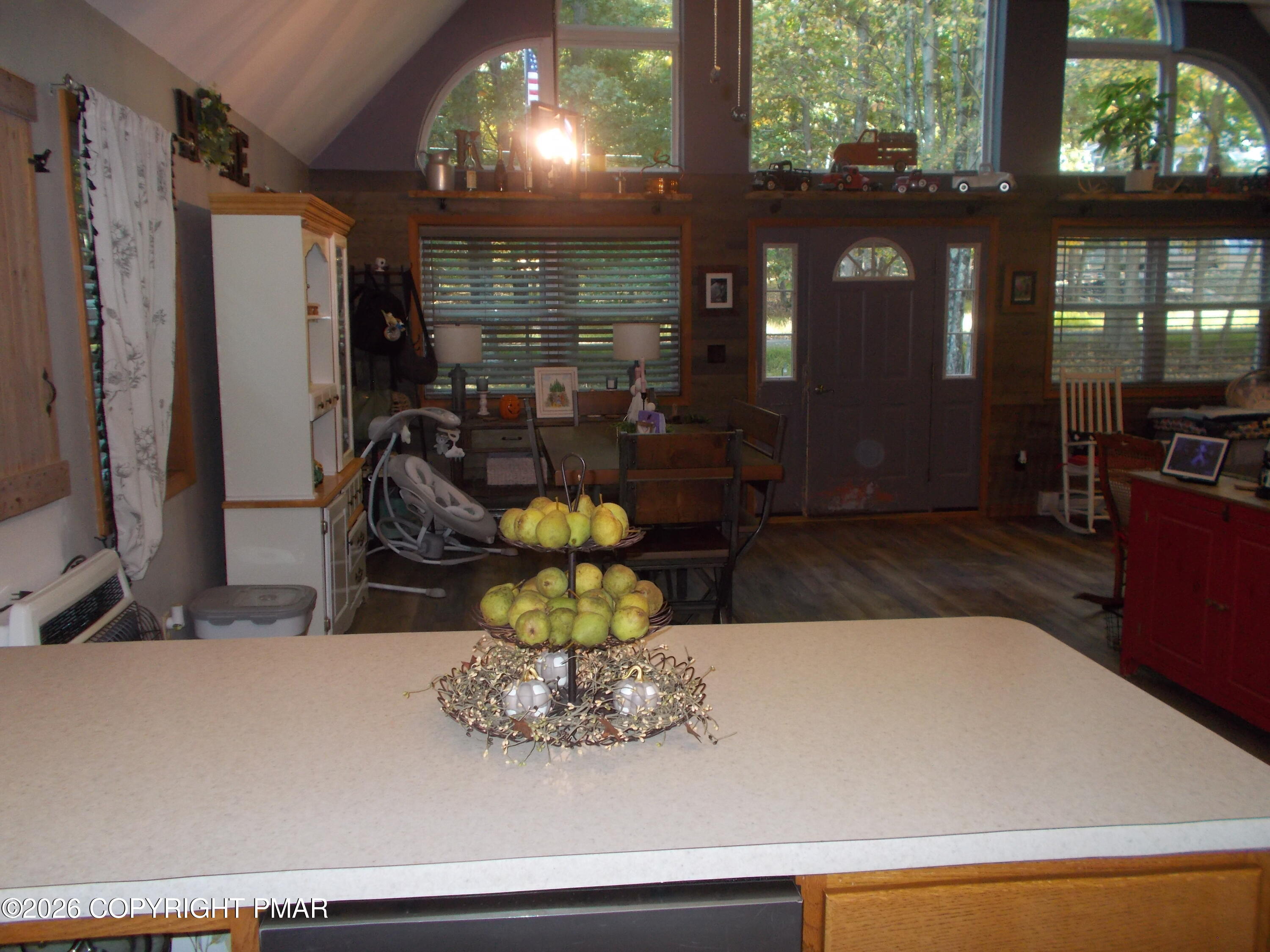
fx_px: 1101
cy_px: 476
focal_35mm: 30
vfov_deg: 46.8
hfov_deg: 60.0
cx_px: 635
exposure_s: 1/25
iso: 200
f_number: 3.4
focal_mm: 5.3
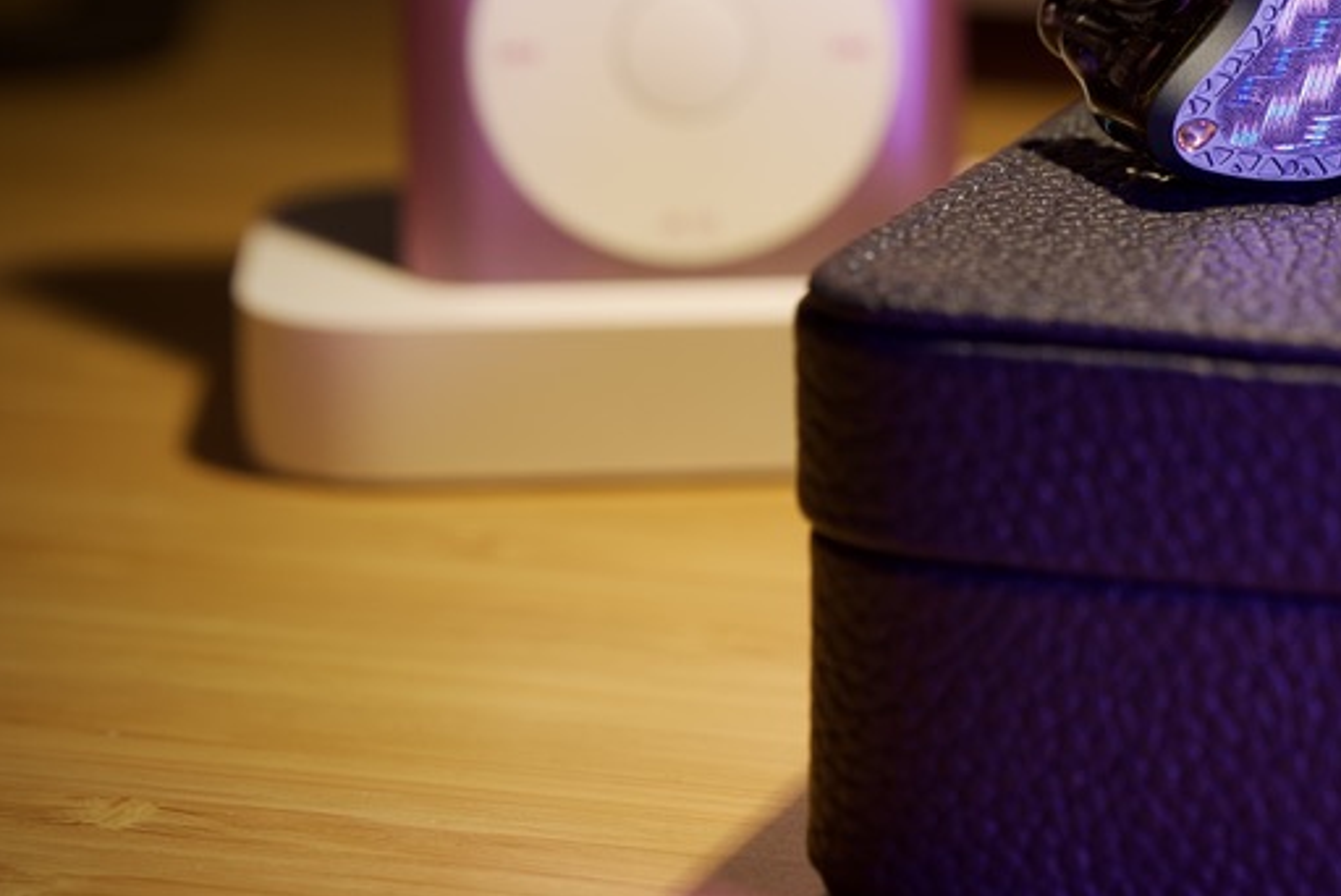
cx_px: 1396
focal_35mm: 106
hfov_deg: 18.7
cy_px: 231
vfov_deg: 12.9
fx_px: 3951
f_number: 4
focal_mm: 50
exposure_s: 1/60
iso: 250
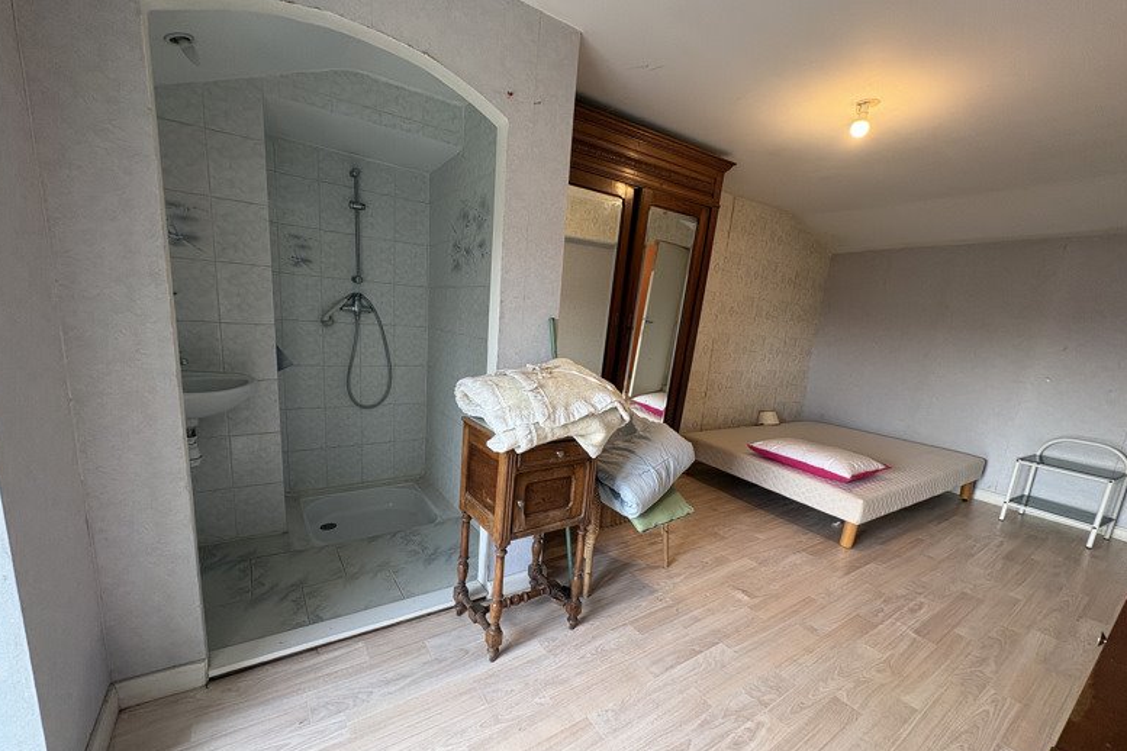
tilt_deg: -11.9
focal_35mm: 15
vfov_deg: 77.1
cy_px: 412
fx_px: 470
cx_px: 560
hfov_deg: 100.4
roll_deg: -4.3
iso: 125
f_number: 2.2
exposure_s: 1/50
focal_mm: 2.22
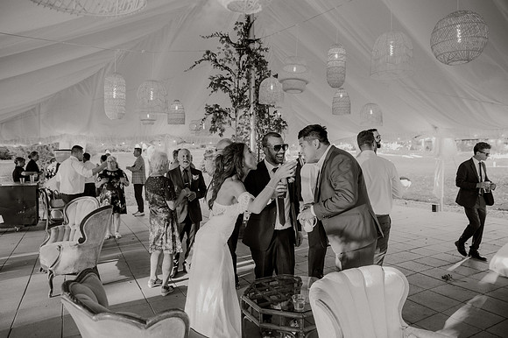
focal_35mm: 24
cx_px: 254
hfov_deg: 73.8
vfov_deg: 53.1
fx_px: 338
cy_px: 169
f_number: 2.8
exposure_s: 1/160
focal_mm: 24
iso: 640
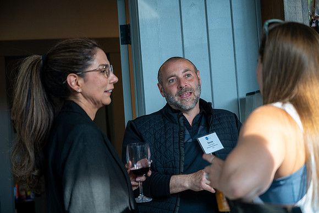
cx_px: 160
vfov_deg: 19.4
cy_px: 106
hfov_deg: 28.9
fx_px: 620
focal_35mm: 70
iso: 640
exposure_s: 1/250
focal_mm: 70
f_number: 4.5
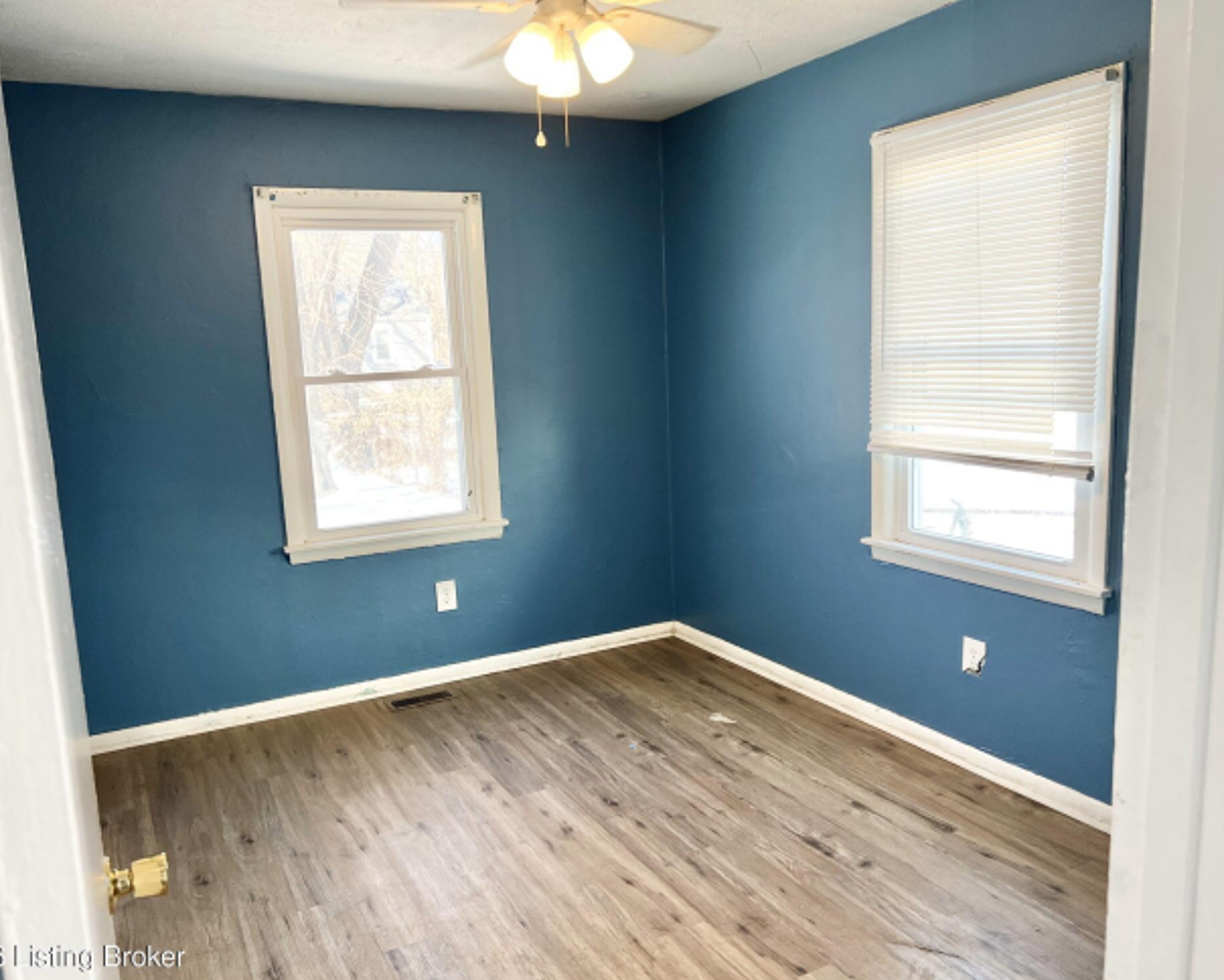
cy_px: 496
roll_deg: +2.9
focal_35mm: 28
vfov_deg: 51.6
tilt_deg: -10.1
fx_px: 1015
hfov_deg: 62.2
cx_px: 595
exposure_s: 1/120
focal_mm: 5.7
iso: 80
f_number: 1.5
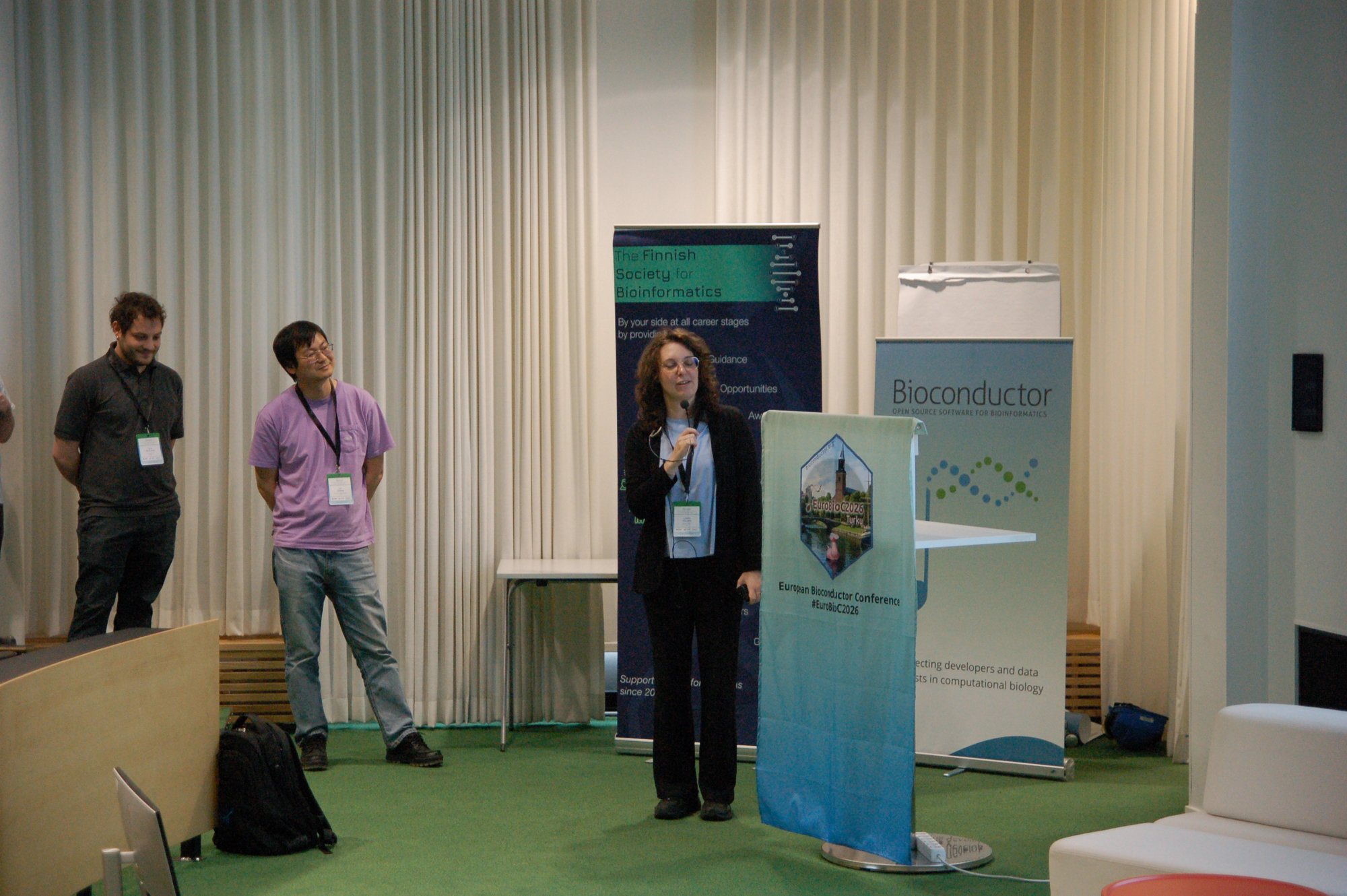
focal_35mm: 75
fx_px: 2804
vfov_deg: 18.2
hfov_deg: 27.0
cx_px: 674
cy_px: 448
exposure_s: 1/125
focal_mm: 50
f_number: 3.2
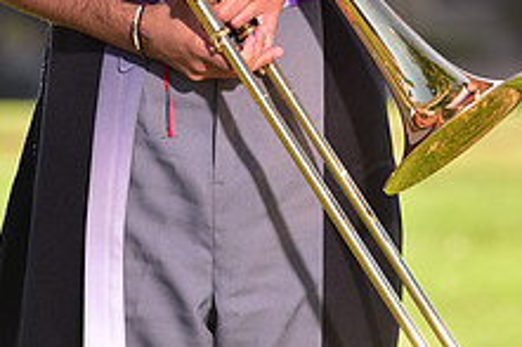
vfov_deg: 3.1
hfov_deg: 4.8
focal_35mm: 434
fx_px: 6288
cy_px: -262
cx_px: 230
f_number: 4.5
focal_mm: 165
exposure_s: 1/250
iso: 80
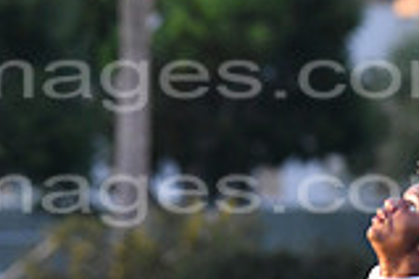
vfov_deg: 0.8
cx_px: -103
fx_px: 19156
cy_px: 367
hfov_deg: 1.3
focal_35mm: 1646
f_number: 4.5
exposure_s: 1/1000
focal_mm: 300
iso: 1600
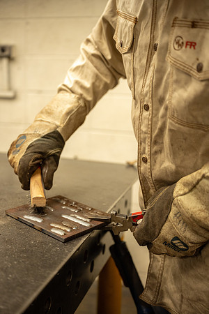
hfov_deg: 33.4
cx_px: 104
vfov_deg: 48.5
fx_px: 348
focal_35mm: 40
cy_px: 157
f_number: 2.8
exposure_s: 1/250
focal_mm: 40
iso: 640
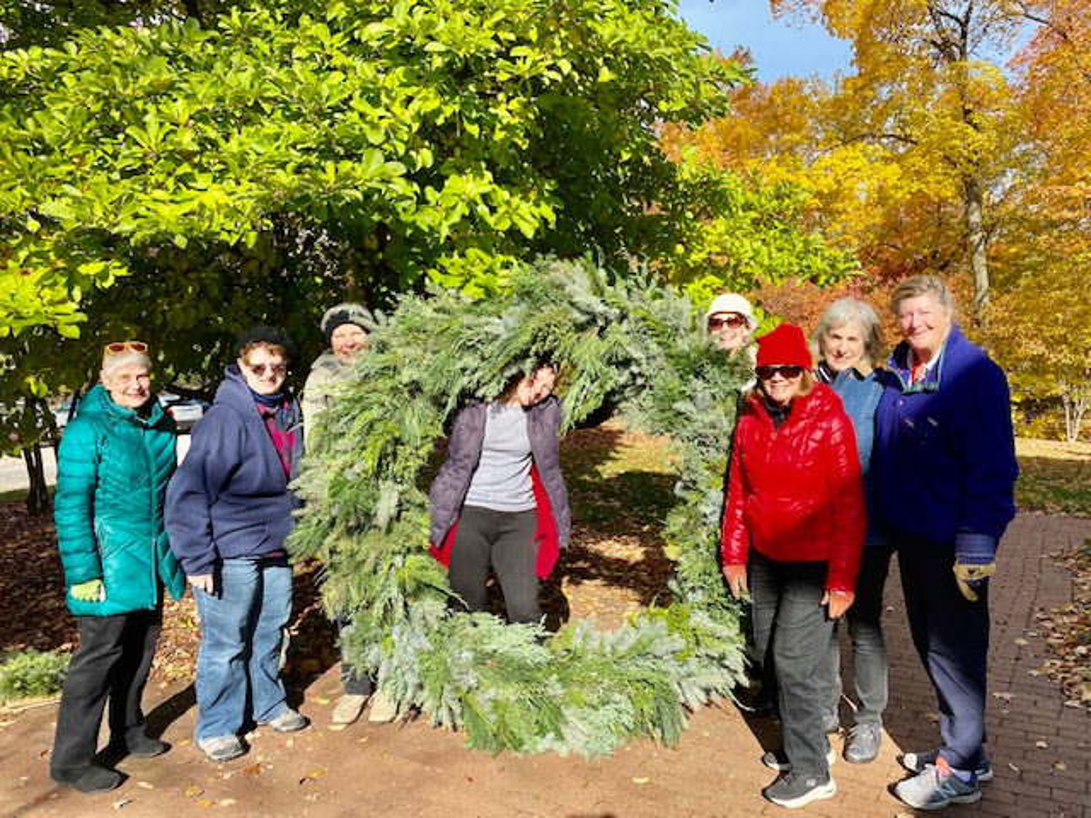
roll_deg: +0.6
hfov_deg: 67.3
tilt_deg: -1.9
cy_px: 409
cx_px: 546
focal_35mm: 26
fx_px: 819
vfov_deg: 53.1
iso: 32
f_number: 1.8
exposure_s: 1/1678
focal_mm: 4.25
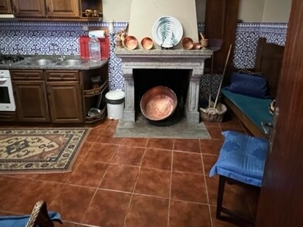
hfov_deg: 79.0
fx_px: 184
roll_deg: -0.6
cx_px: 150
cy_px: 70
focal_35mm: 21
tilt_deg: -14.2
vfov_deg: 61.4
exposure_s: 1/33
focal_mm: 1.57
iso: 1000
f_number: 1.8
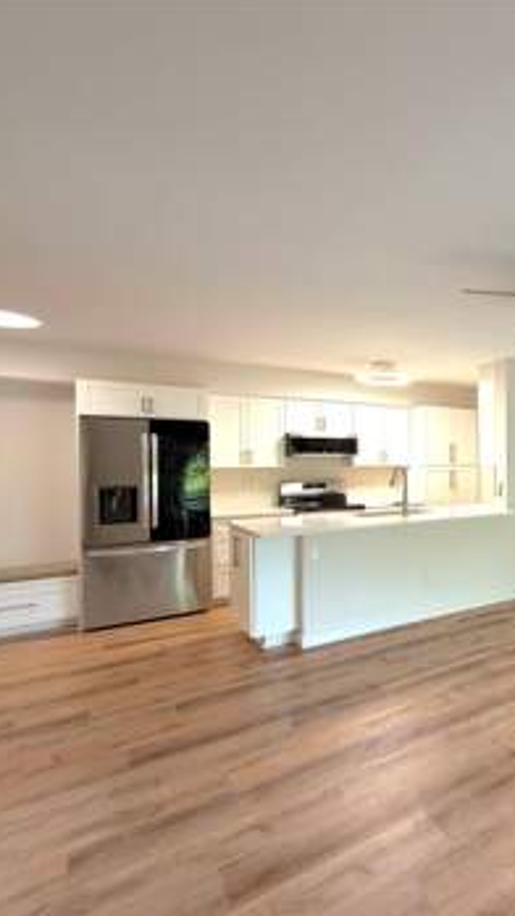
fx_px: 510
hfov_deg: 44.2
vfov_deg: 83.9
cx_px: 533
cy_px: 465
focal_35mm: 21
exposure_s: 1/121
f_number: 2.2
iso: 320
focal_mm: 2.22
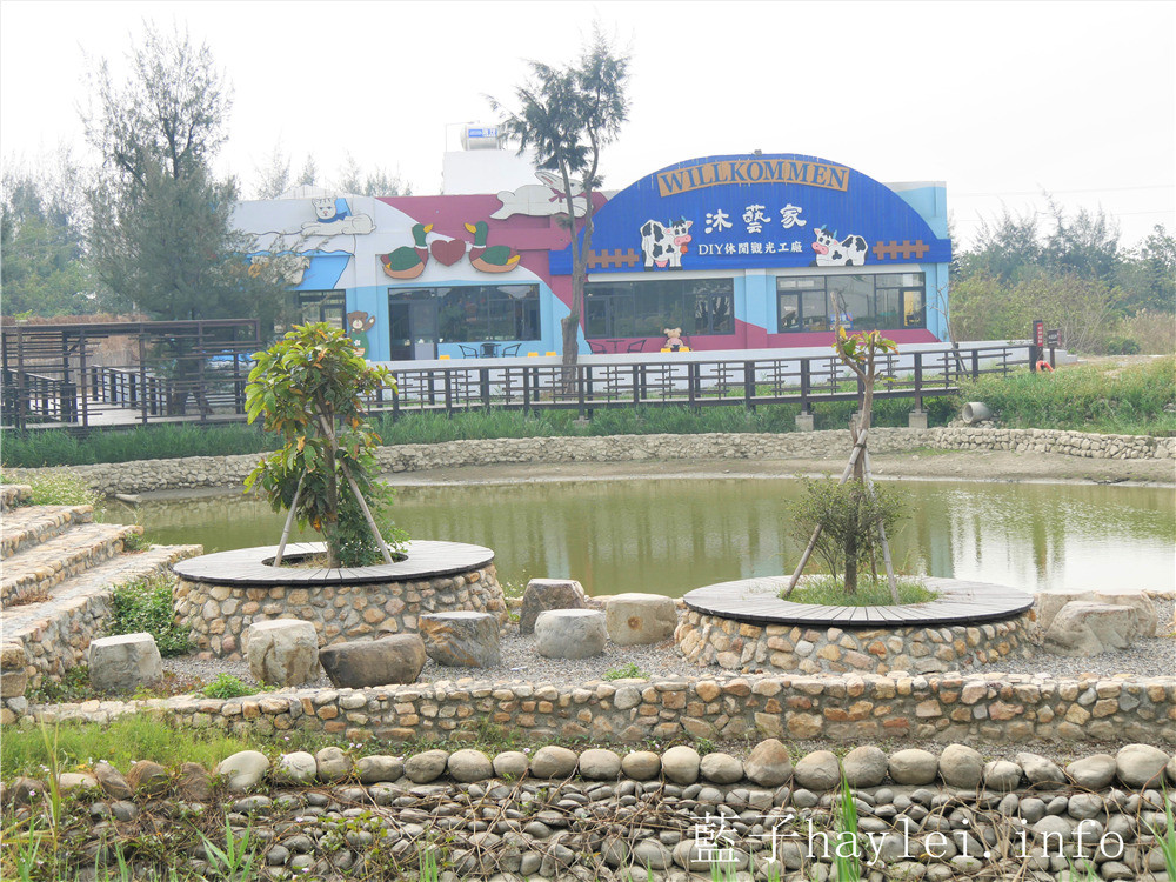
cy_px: 441
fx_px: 2174
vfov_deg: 22.9
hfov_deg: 30.3
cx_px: 588
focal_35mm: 64
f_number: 5
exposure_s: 1/640
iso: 200
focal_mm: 32
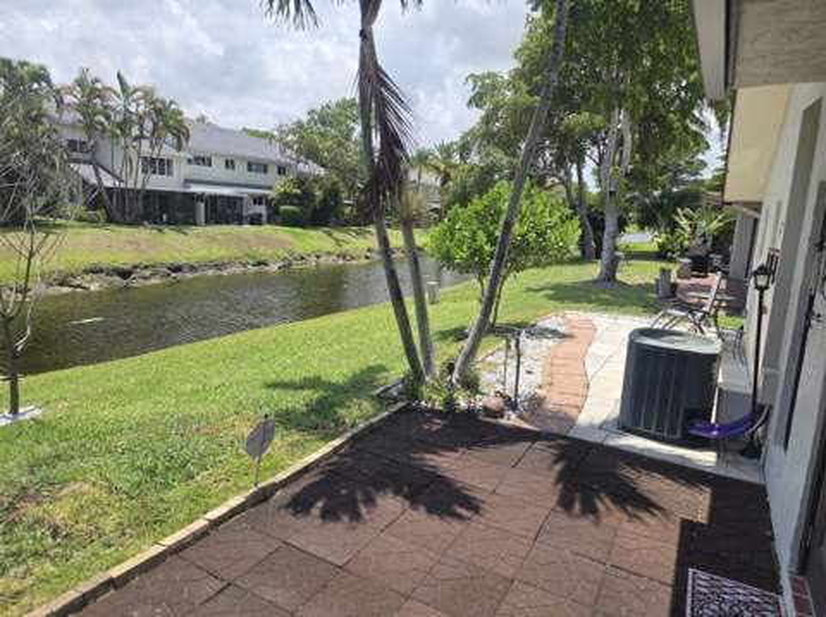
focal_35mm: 23
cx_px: 413
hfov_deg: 74.0
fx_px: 548
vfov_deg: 58.8
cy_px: 308
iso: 12
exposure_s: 1/645
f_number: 1.7
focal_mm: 6.3
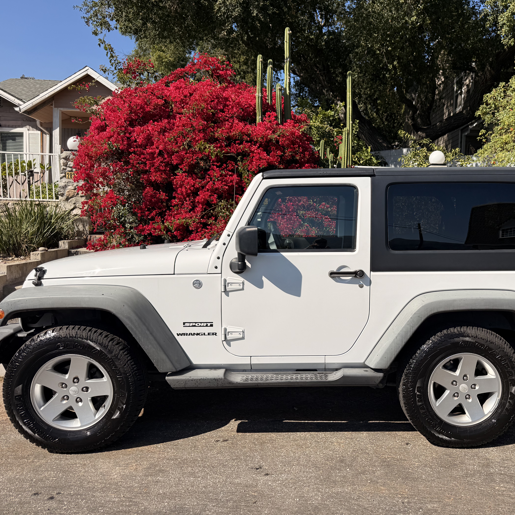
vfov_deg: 55.6
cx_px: 328
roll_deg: -1.2
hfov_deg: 54.9
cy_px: 255
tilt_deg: -3.0
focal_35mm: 29
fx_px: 488
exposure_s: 1/5319
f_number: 1.78
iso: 80
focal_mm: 6.76
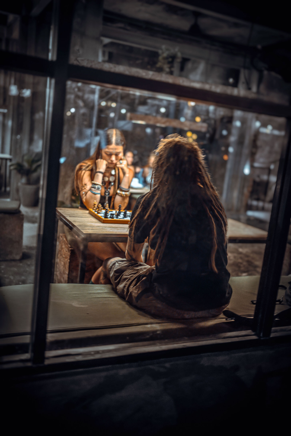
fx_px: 424
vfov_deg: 54.4
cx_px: 146
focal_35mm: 35
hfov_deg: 37.9
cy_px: 218
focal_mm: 35
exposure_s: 1/25
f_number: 1.4
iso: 1000
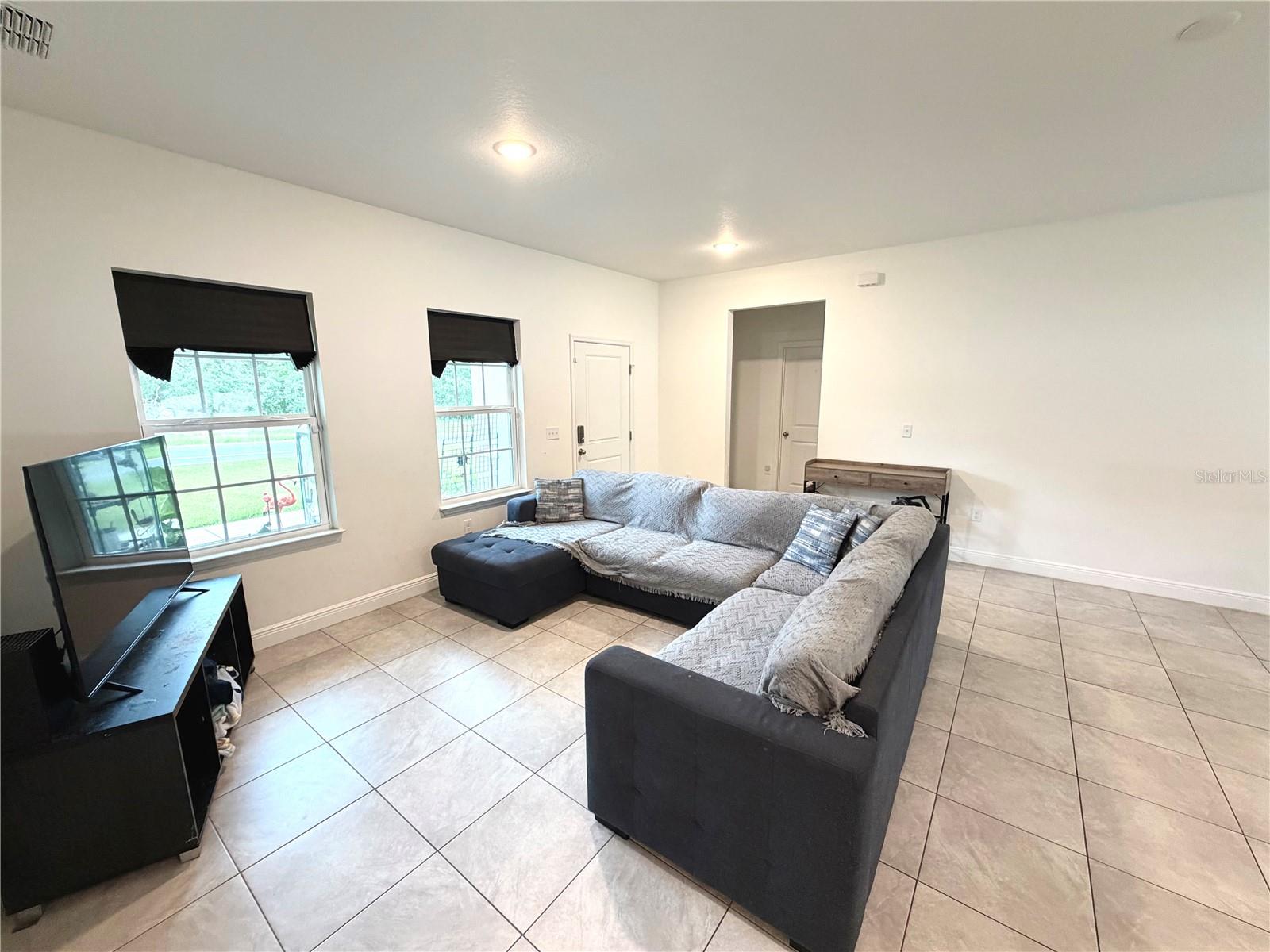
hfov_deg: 102.1
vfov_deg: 85.7
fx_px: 514
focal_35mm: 14
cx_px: 635
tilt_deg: -10.1
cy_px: 476
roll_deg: +0.3
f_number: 2.2
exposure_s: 1/60
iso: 250
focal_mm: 2.22
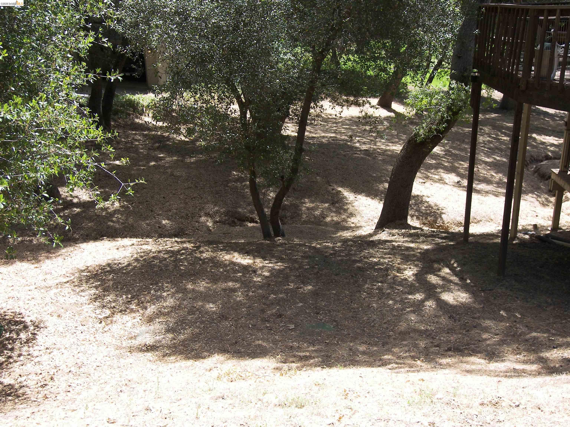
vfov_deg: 36.8
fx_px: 642
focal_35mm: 39
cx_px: 285
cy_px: 214
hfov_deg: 47.9
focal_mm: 8.3
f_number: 3.2
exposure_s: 1/200
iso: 50
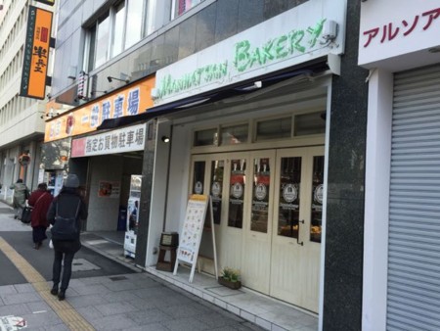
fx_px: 369
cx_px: 220
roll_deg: -4.0
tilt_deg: +4.2
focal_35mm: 29
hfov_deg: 61.6
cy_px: 166
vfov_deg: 48.3
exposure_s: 1/416
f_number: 2.2
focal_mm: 4.15
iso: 32
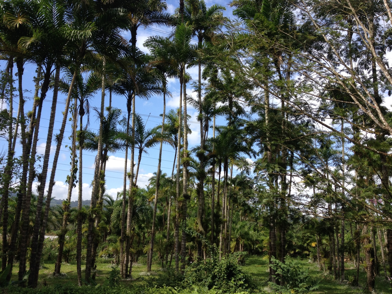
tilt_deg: +11.0
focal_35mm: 35
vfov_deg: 40.7
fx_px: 396
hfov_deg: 52.6
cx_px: 196
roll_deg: -0.5
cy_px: 147
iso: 50
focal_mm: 4.28
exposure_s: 1/935
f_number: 2.4
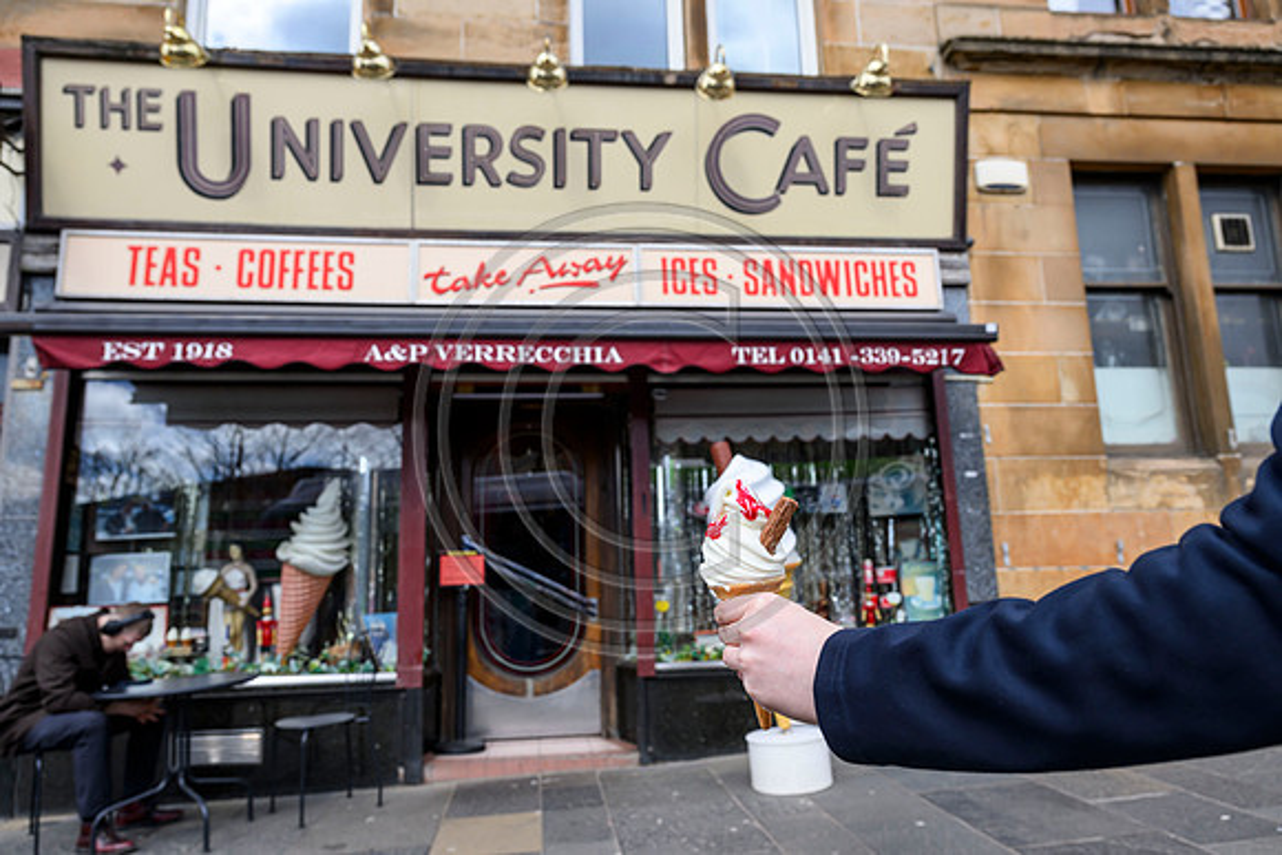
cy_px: 428
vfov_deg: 53.2
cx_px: 641
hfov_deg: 73.7
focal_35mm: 24
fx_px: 855
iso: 500
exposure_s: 1/1250
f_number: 5.6
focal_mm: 24
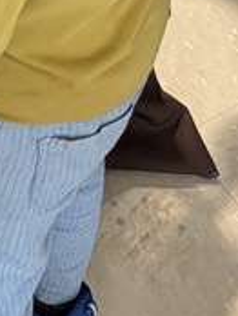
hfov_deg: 8.6
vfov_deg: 10.0
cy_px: -605
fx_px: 1399
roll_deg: +1.7
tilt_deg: -31.2
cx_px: -389
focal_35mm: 153
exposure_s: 1/60
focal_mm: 5.96
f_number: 1.6
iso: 200
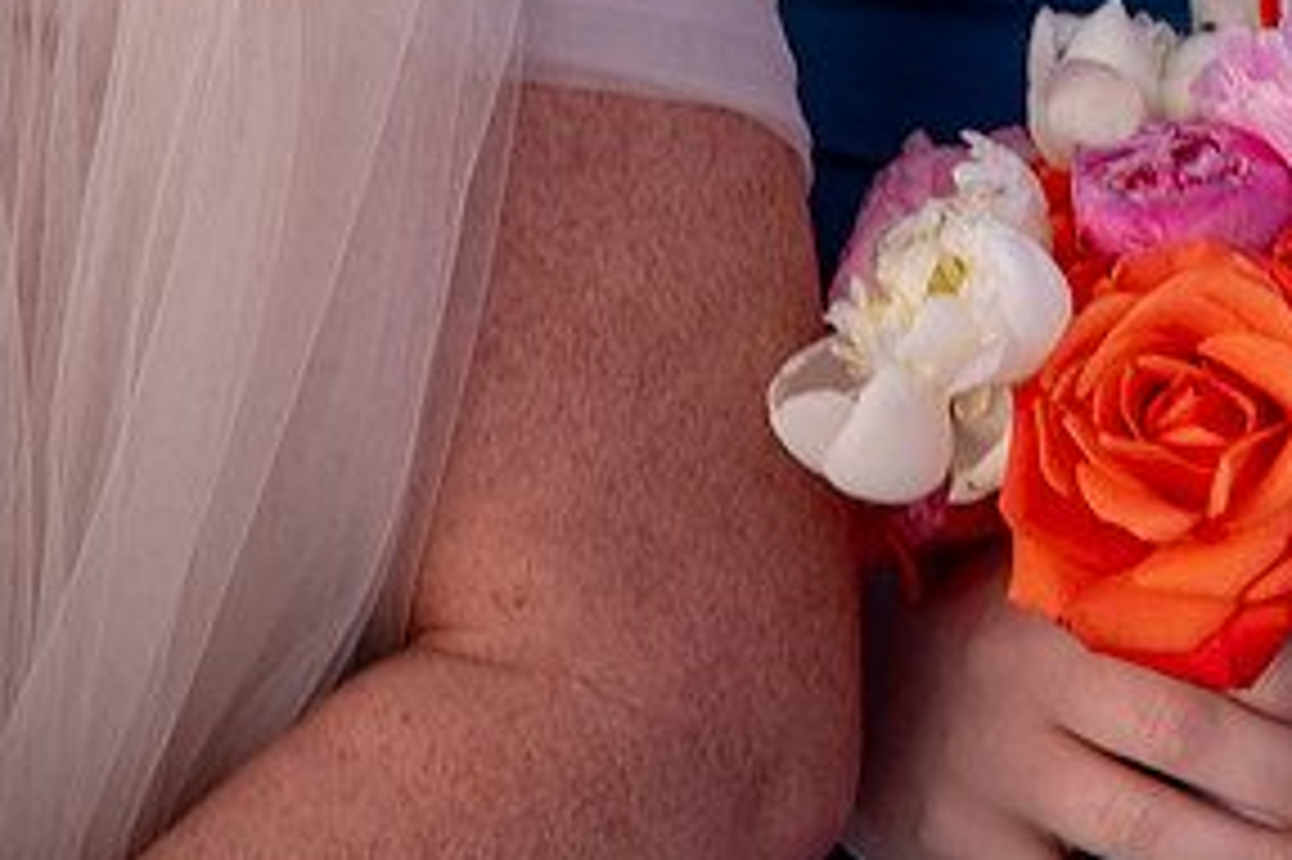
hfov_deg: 6.6
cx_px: 1352
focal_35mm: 310
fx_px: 11119
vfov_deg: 4.4
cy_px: -41
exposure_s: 1/125
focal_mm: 110
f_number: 4
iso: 200
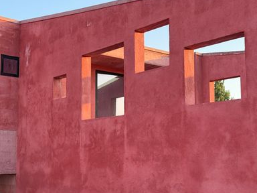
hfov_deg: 34.9
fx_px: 408
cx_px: 115
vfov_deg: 26.5
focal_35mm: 55
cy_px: 107
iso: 100
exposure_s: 1/625
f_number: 1.78
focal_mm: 6.76
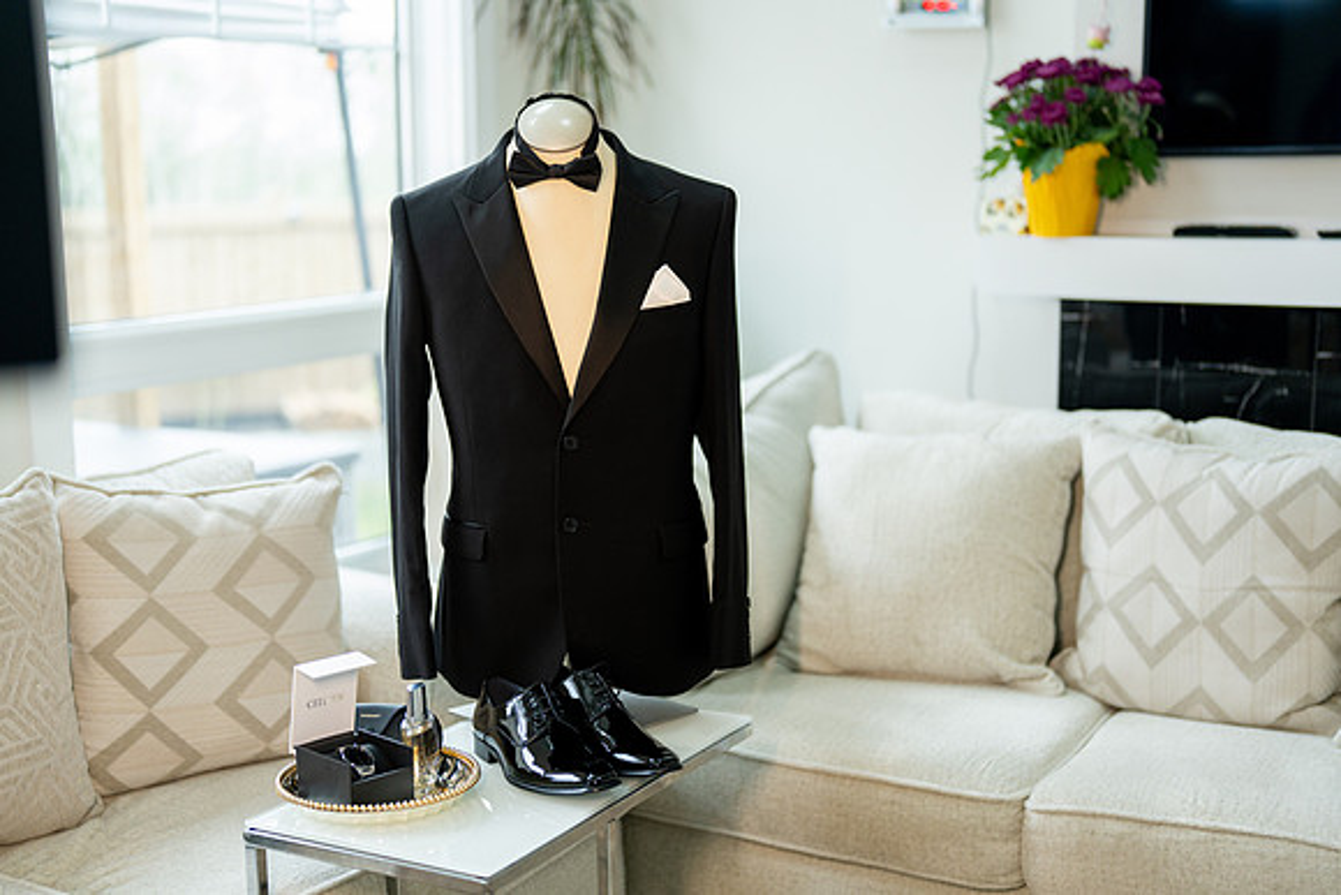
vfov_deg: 27.0
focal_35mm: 50
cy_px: 448
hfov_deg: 39.6
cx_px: 670
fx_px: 1863
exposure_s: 1/400
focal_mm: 50
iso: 640
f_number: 1.4
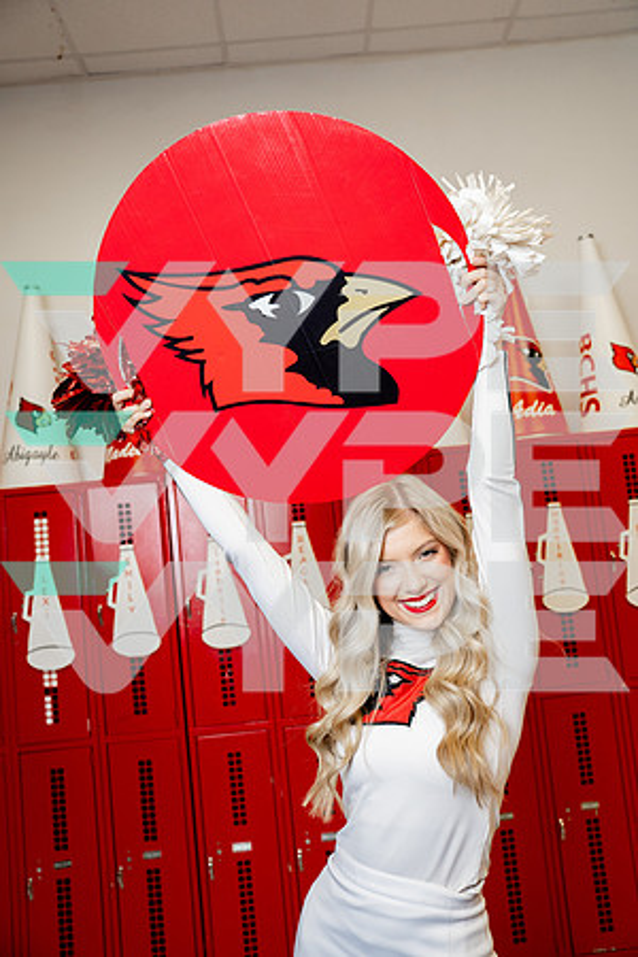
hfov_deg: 42.3
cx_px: 319
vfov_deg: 60.3
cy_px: 478
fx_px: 824
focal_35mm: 31
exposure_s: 1/250
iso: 800
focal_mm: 31
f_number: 4
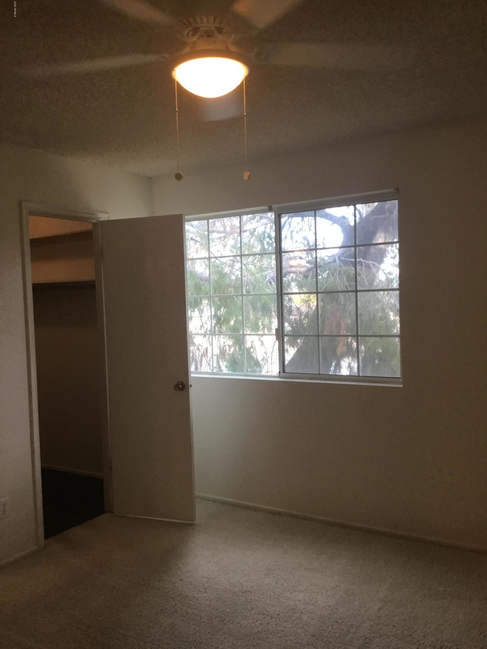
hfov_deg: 45.4
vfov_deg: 58.4
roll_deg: +1.3
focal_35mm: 31
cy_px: 324
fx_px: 582
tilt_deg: -1.9
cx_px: 244
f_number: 2.4
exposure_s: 1/30
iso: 50
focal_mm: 3.3
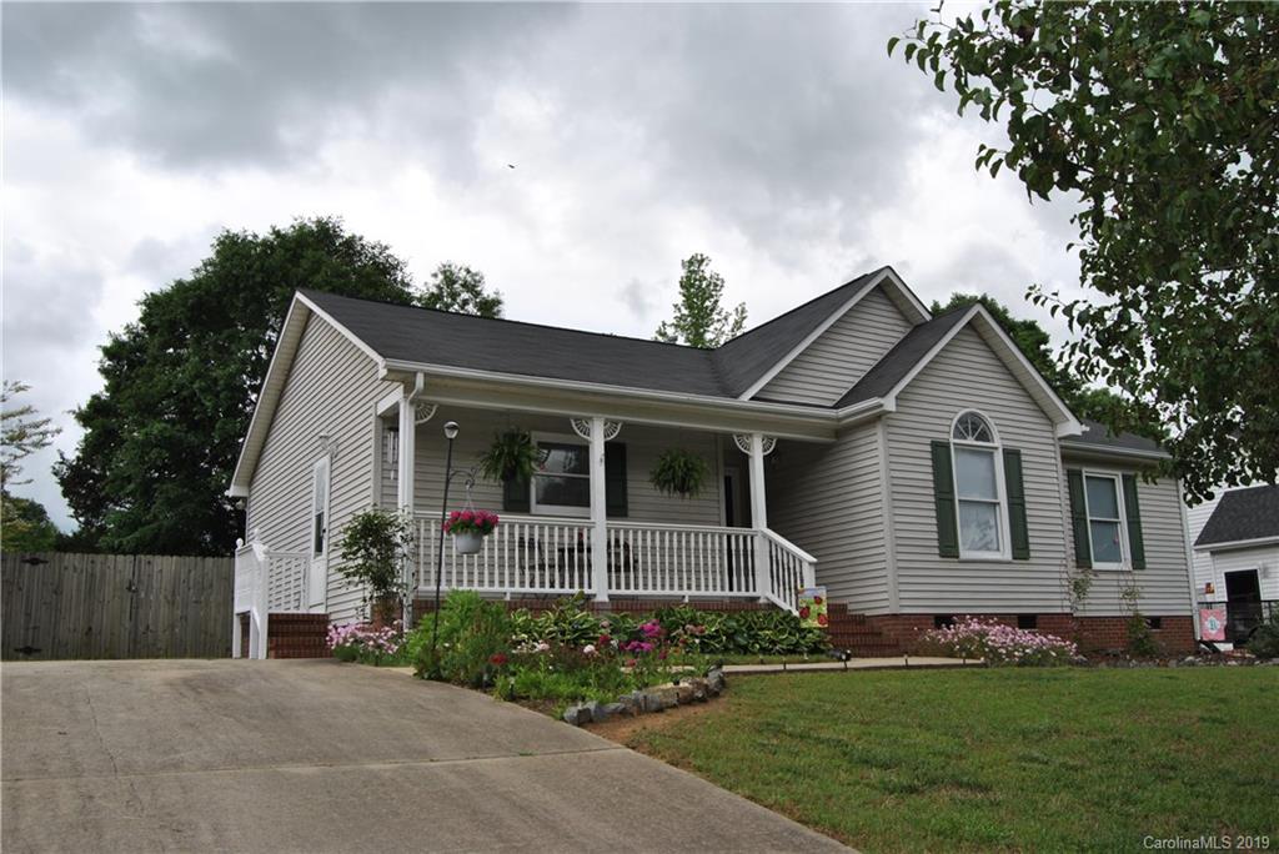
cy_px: 427
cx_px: 640
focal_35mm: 30
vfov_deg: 43.7
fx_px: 1066
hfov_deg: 61.9
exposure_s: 1/200
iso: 100
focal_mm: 20
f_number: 9
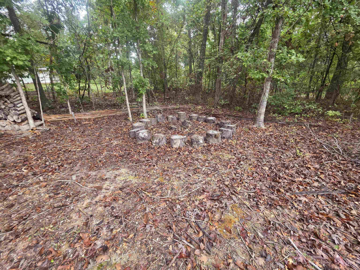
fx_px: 135
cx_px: 180
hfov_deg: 106.2
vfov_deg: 89.9
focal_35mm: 13
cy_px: 135
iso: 100
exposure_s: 1/120
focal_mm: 2.2
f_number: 1.9
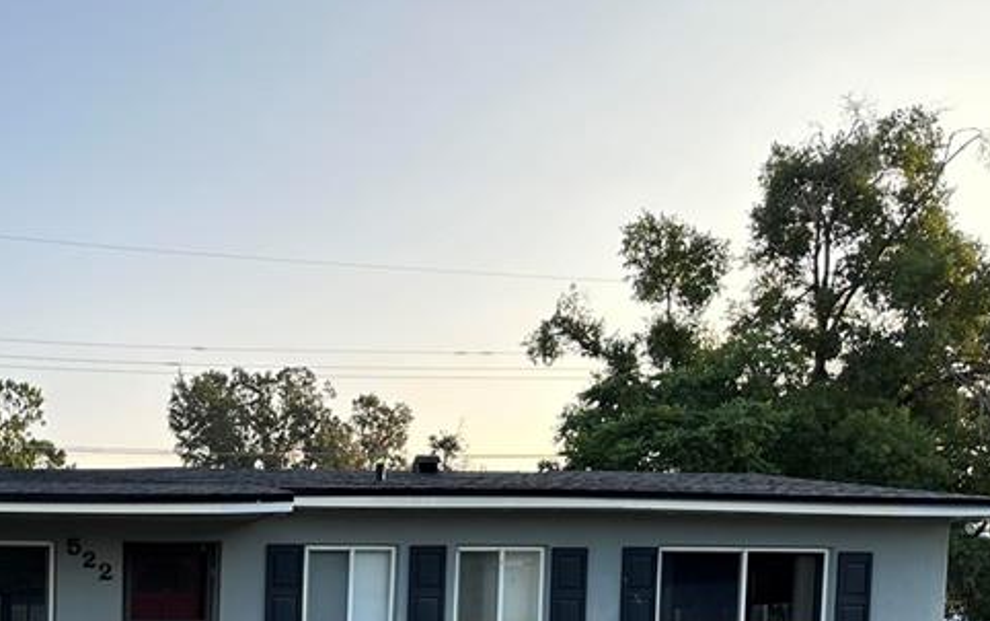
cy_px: 769
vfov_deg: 22.0
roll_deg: -0.5
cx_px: -6
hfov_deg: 34.1
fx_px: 1458
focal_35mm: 54
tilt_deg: -3.8
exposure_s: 1/356
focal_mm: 6.86
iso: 80
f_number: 1.78
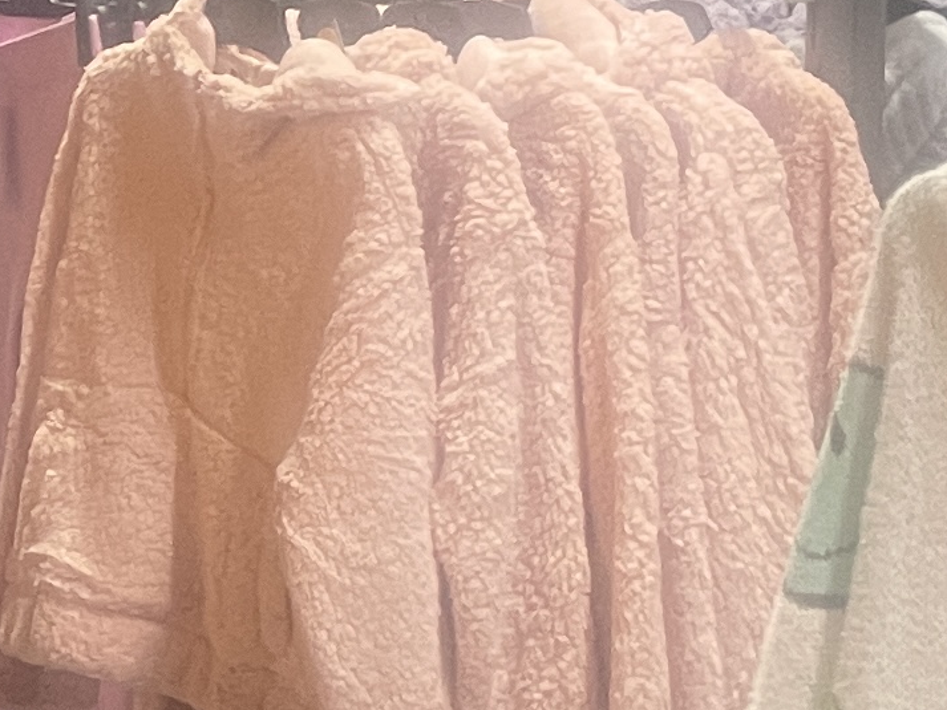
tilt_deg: -9.8
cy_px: 609
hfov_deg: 13.1
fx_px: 4022
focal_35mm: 147
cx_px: -124
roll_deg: +1.3
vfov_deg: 10.1
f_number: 1.6
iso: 200
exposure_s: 1/50
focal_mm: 4.2
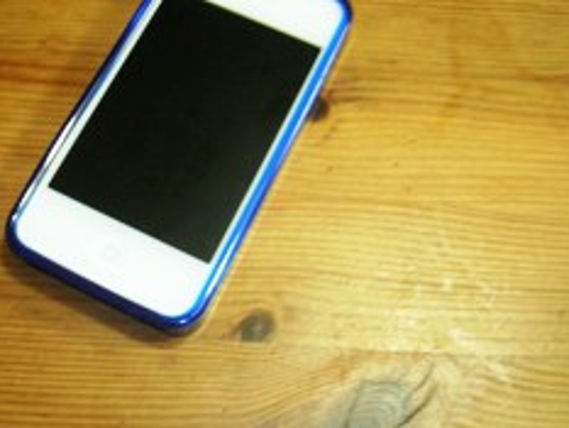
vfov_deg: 25.5
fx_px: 937
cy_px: 125
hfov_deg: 33.4
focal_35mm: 57
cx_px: 179
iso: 200
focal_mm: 5.8
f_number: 2.8
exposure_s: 1/11.5
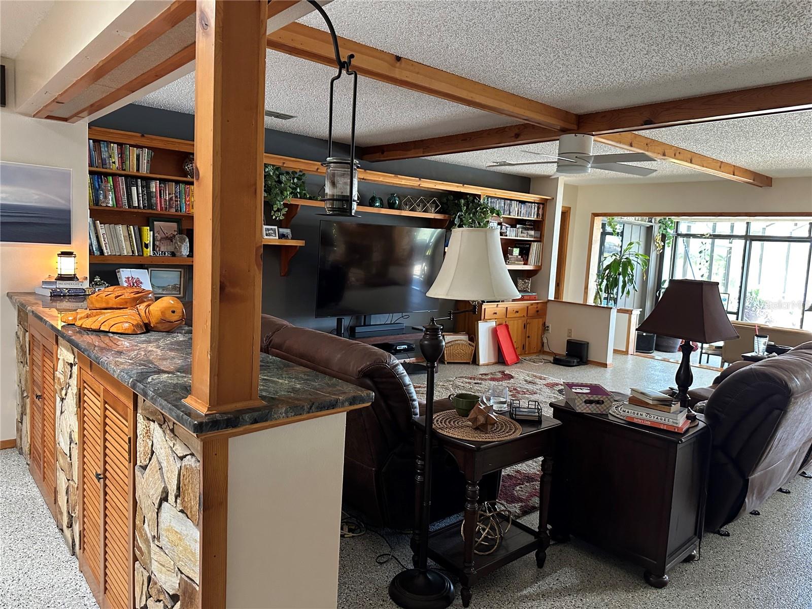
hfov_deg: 71.6
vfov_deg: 56.8
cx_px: 406
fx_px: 563
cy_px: 304
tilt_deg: -5.9
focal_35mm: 24
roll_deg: -3.5
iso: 500
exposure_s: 1/60
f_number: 1.78
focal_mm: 6.86
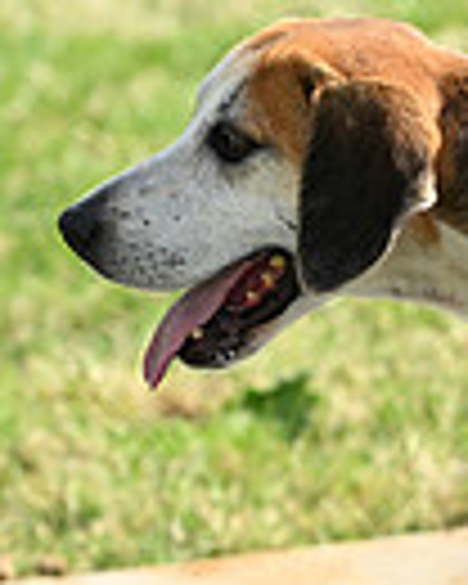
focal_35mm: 510
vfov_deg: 3.8
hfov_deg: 3.0
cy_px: 619
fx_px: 8830
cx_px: 1048
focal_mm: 122
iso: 250
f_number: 4.5
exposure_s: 1/1000
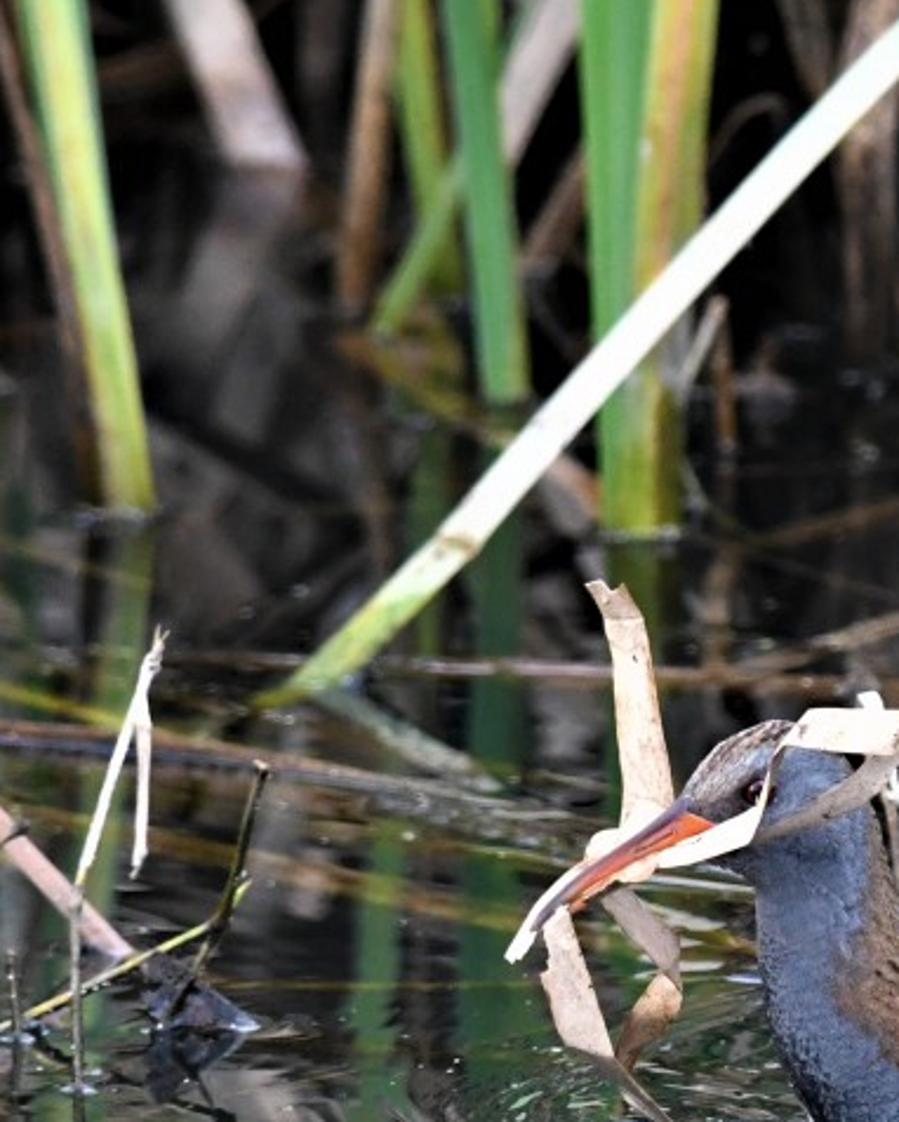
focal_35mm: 1301
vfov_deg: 1.5
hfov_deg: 1.2
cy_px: 802
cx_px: 626
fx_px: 43242
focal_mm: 420
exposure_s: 1/640
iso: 2500
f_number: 7.1
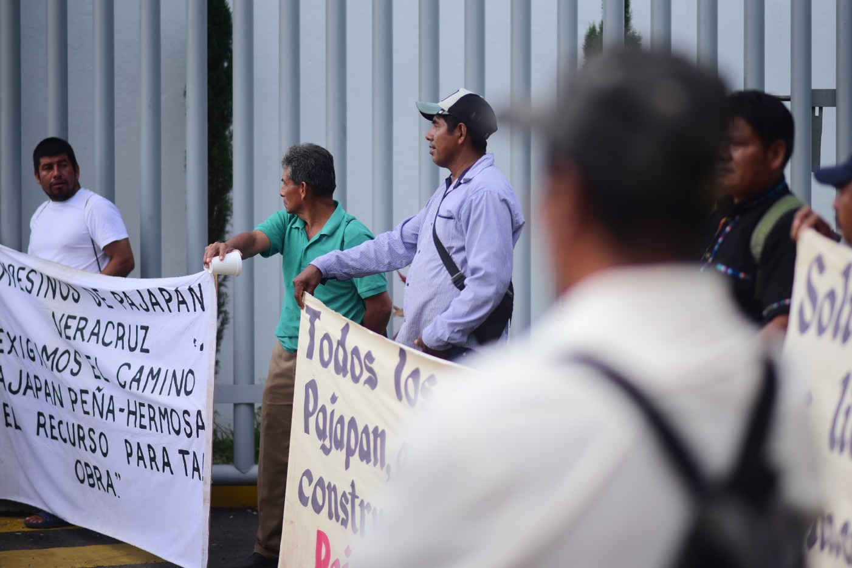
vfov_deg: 16.1
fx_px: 2011
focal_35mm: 85
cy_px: 284
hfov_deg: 23.9
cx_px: 426
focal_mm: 85
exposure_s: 1/3200
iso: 200
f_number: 2
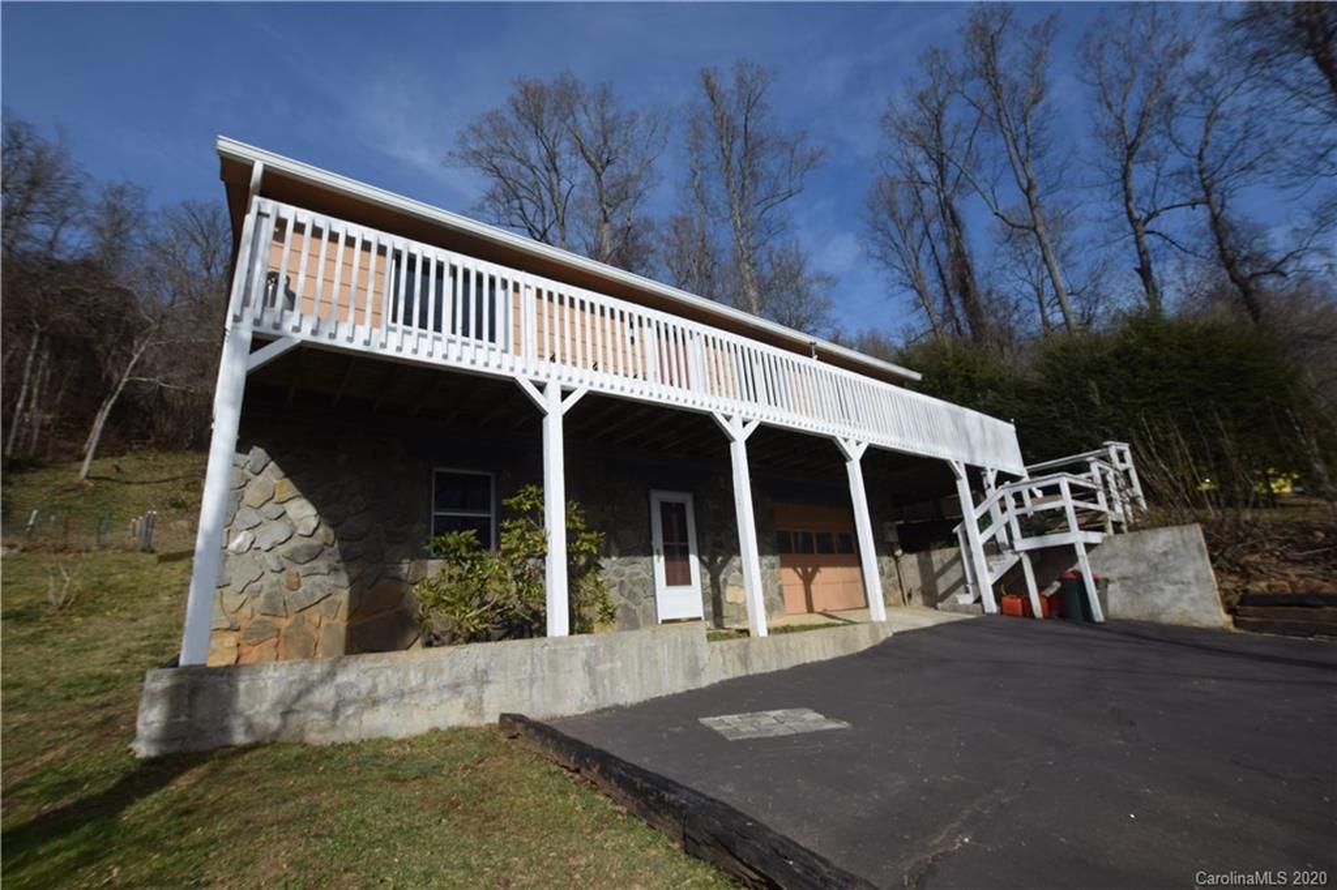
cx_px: 668
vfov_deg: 77.3
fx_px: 557
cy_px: 445
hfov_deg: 100.4
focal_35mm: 15
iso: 200
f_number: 8
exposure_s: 1/400
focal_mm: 10
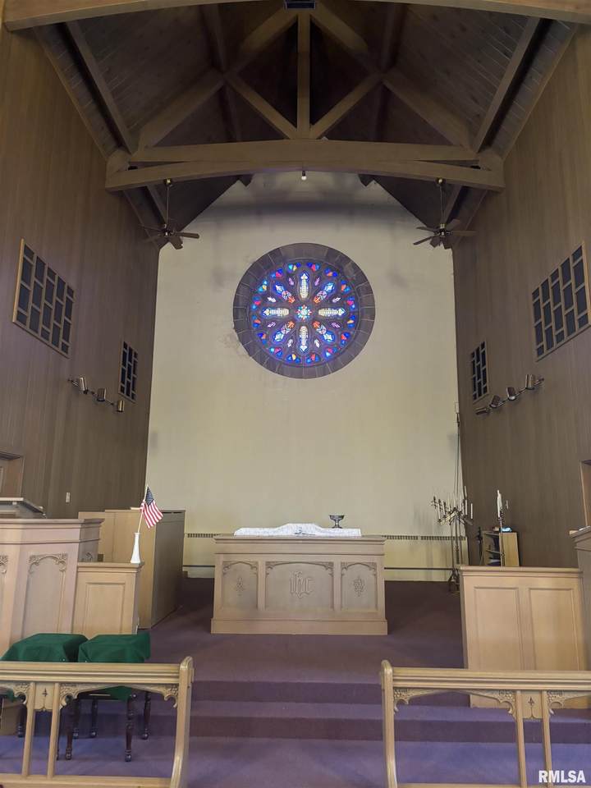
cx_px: 296
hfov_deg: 53.1
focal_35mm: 26
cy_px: 394
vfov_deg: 67.3
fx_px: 592
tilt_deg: +11.3
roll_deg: -1.6
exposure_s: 1/30
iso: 640
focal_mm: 5.96
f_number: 1.6
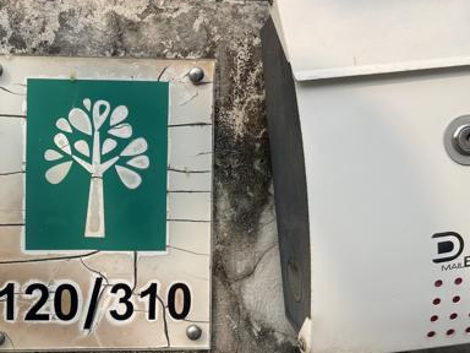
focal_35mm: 43
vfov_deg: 33.6
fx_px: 584
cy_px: 173
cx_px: 130
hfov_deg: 42.8
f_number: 1.6
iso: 32
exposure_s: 1/2786
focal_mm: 5.1
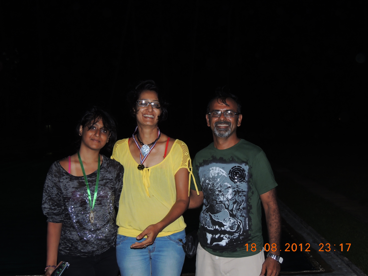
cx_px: 184
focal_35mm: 47
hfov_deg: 40.4
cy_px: 138
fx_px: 500
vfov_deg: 30.9
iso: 200
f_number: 3.5
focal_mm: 8.3
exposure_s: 1/30
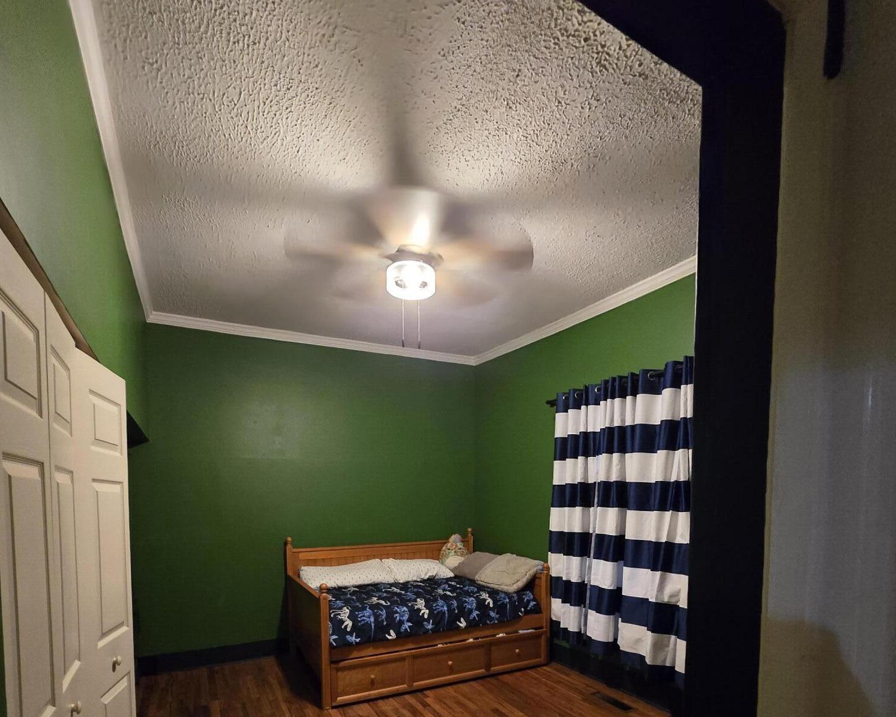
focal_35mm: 17
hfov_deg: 89.6
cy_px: 531
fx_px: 451
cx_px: 448
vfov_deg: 72.0
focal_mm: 2.2
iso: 1250
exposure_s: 1/30
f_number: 2.2
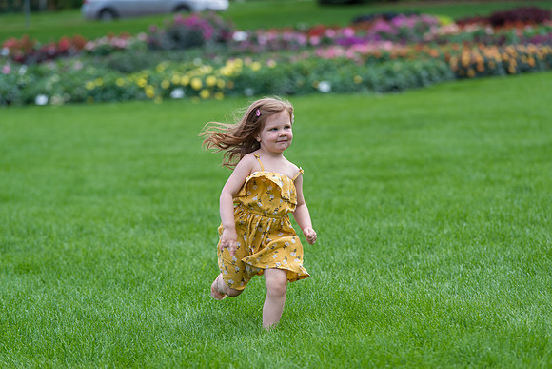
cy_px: 184
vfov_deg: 7.2
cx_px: 276
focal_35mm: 190
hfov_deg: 10.8
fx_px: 2914
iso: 200
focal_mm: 190
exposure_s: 1/320
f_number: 5
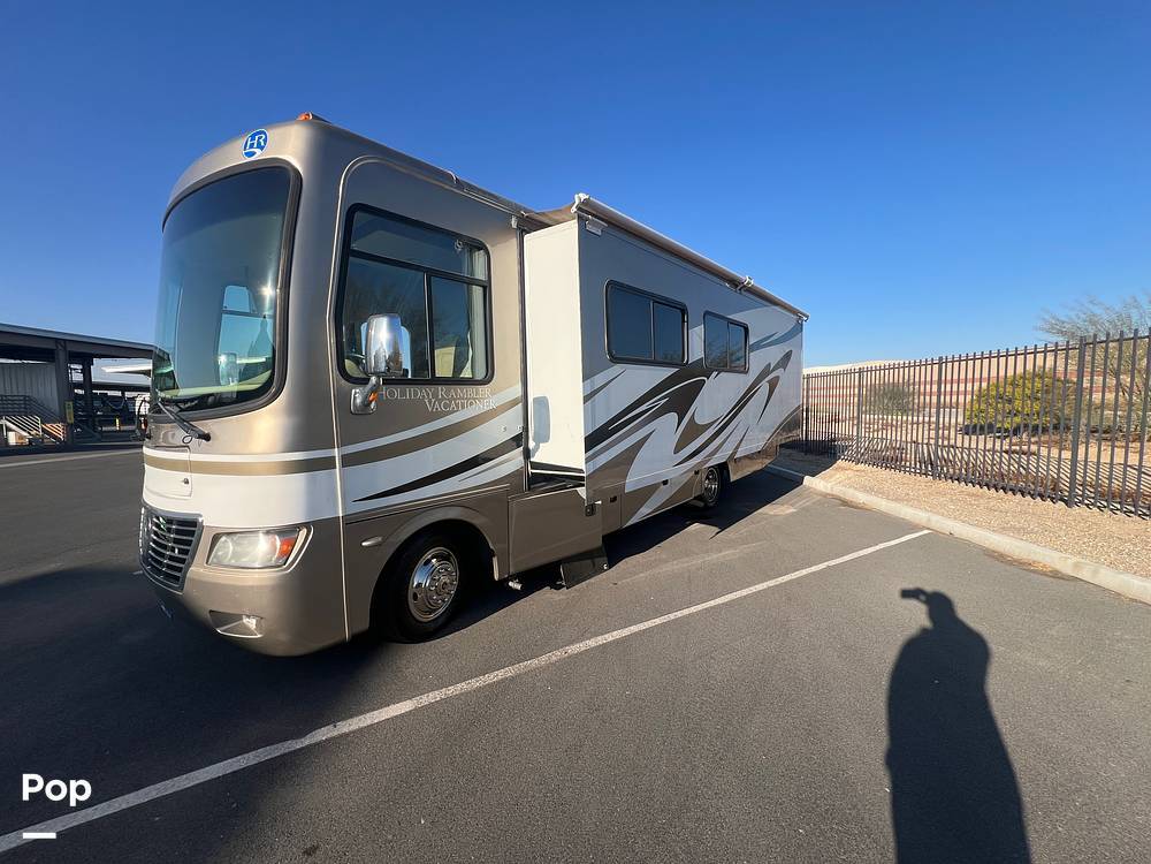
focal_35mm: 13
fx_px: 432
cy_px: 432
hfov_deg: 106.2
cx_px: 576
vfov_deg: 89.9
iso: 32
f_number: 1.8
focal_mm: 1.57
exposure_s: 1/1096
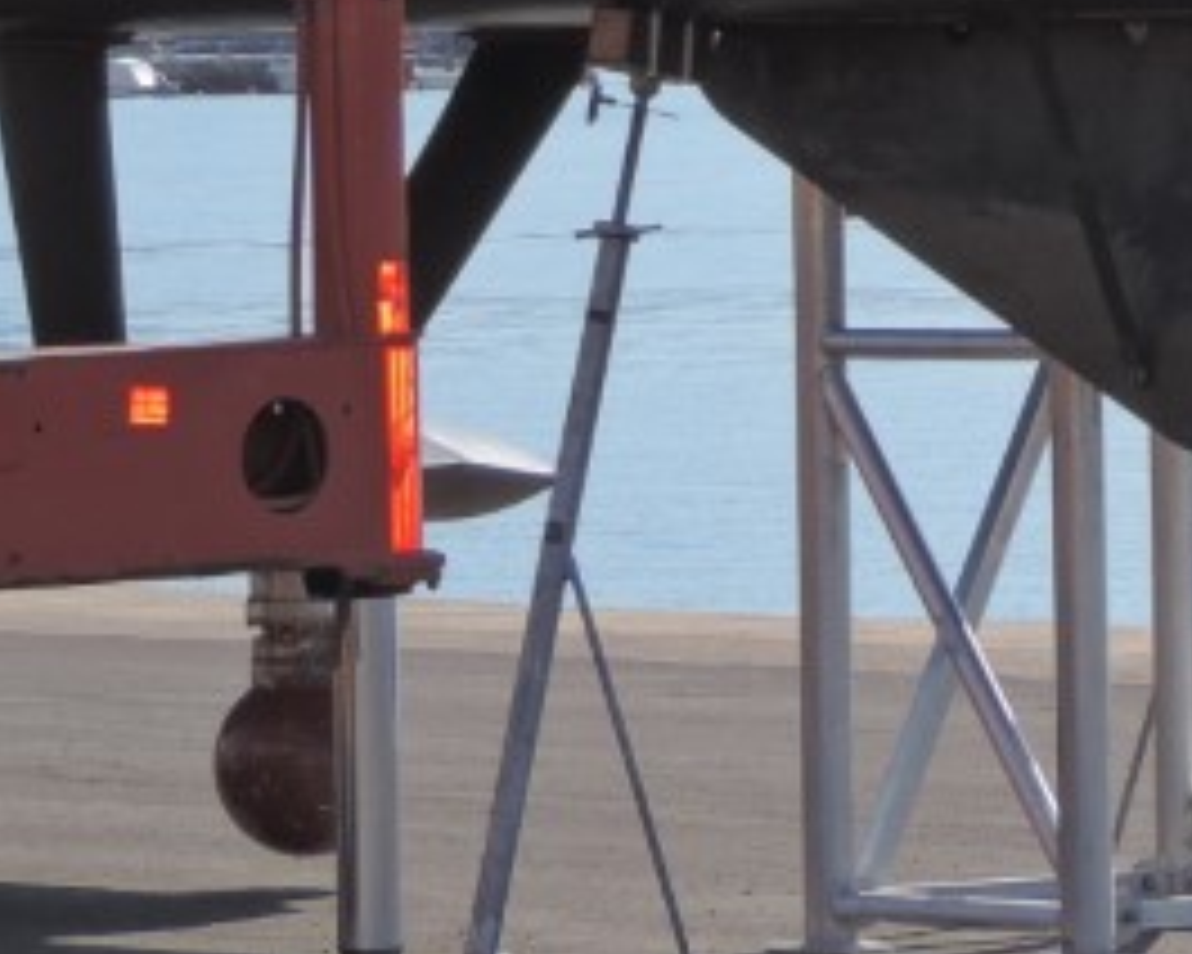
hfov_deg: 5.7
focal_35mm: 339
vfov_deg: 4.5
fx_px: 11959
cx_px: 1075
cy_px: -756
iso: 80
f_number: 4.1
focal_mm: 16
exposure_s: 1/640
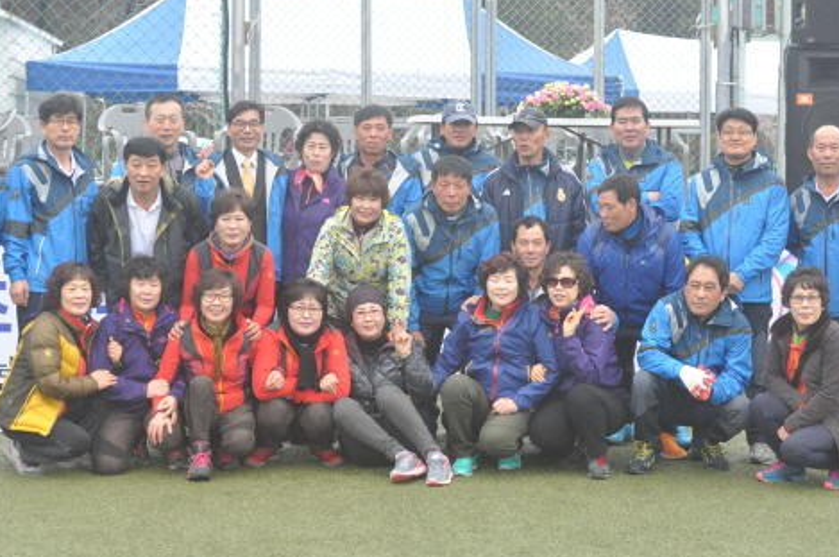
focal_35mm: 72
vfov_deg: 18.9
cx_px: 444
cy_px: 219
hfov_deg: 28.2
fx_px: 1668
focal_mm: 35
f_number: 4
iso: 1000
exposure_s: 1/1250
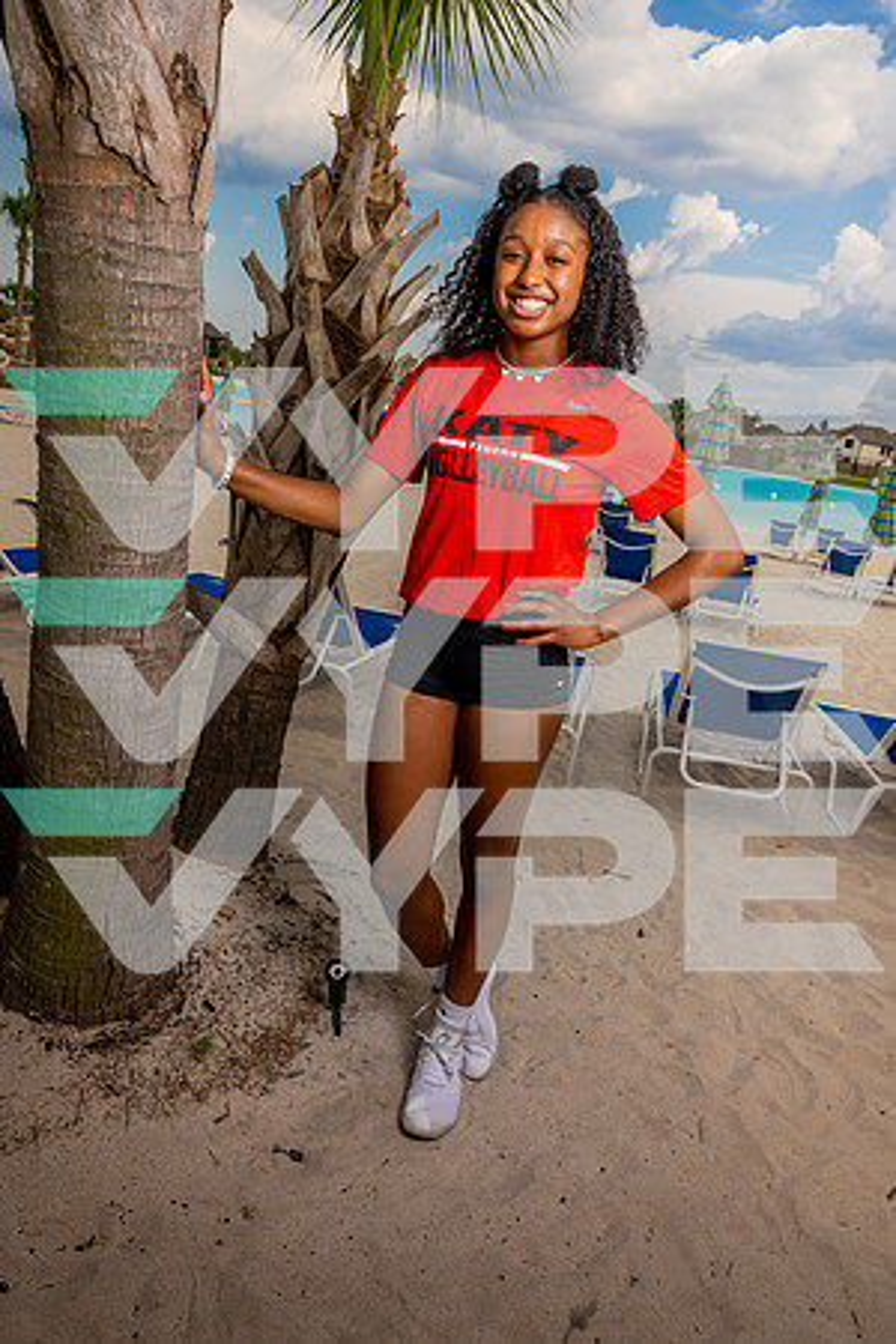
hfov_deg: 49.6
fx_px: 971
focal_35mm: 26
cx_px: 448
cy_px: 672
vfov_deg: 69.4
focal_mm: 26
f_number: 8
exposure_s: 1/250
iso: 100
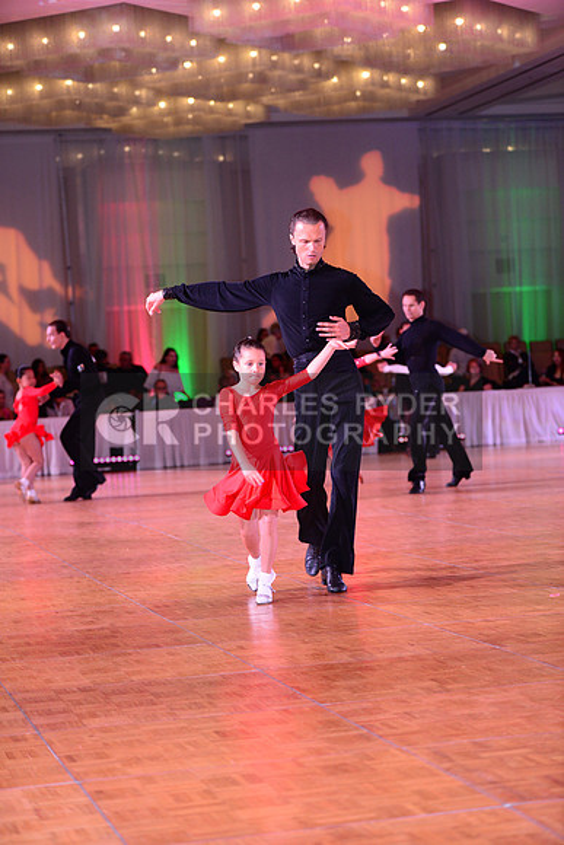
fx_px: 2231
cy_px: 422
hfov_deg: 14.4
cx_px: 282
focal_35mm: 95
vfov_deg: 21.5
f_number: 3.2
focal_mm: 95
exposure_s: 1/250
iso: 1600
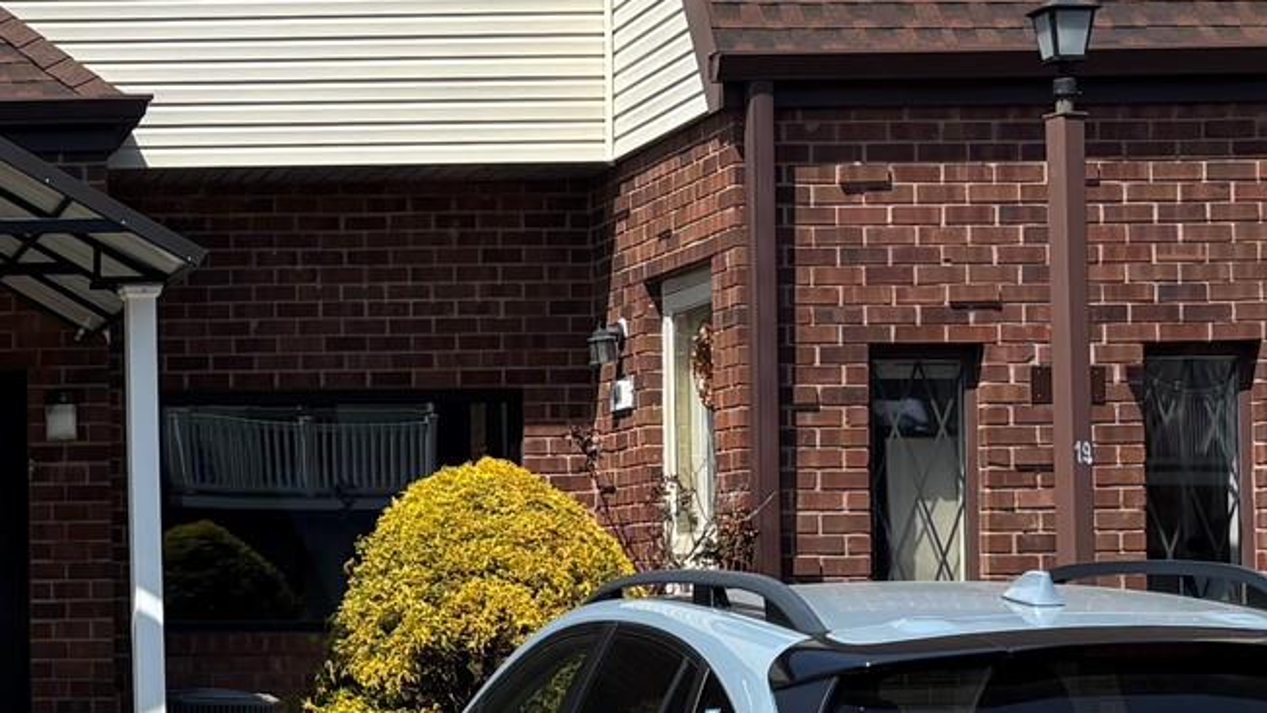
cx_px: -315
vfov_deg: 13.6
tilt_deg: +2.5
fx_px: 2991
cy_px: 519
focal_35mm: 89
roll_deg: +0.4
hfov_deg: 21.9
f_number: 1.6
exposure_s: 1/3650
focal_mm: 5.96
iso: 50
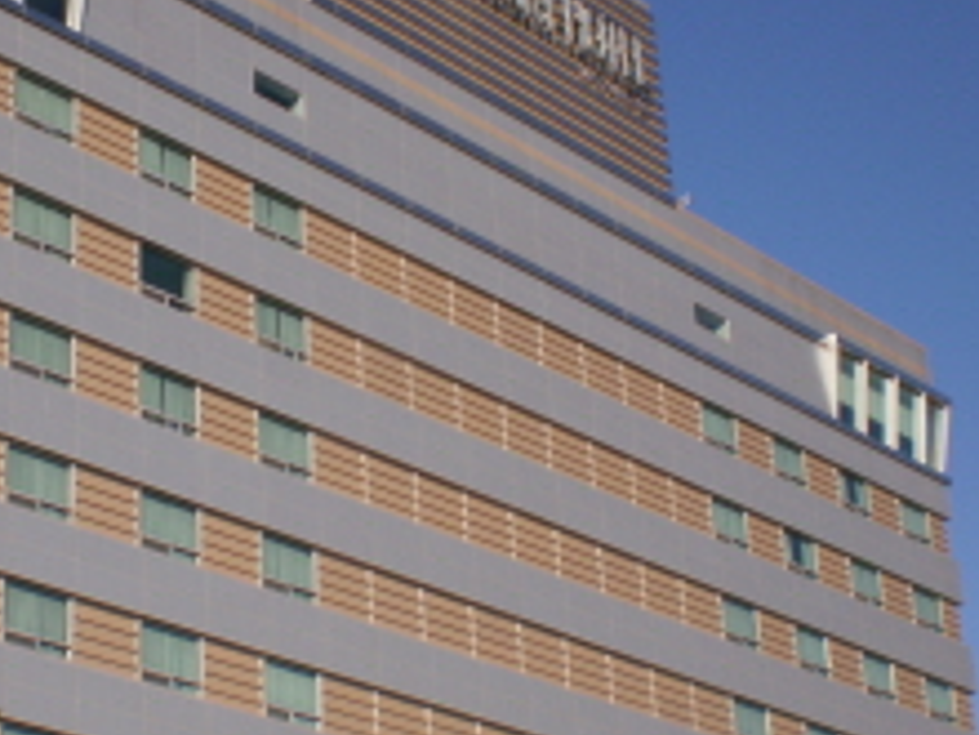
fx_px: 2319
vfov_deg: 17.9
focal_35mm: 82
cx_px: 267
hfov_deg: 23.6
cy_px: 501
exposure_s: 1/1000
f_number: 4.6
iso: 100
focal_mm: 6.3
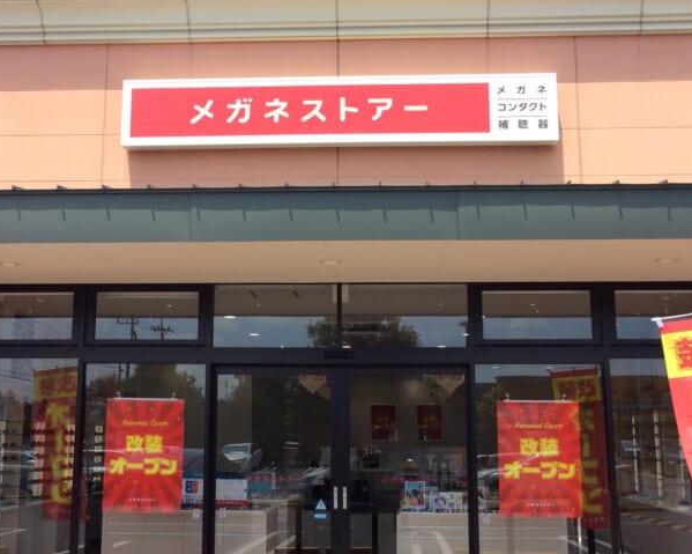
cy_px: 303
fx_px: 819
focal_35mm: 40
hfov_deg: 45.8
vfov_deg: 37.3
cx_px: 335
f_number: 2.4
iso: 32
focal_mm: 3.3
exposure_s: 1/817
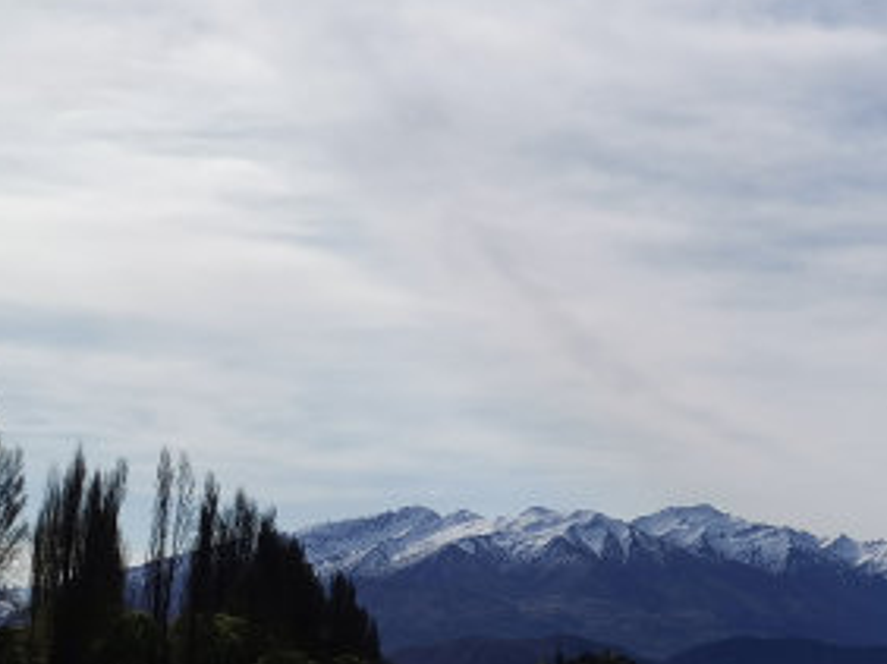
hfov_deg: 24.2
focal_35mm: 76
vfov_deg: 19.4
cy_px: 304
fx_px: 1946
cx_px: 944
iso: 50
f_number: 1.8
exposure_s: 1/9709
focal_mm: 5.58
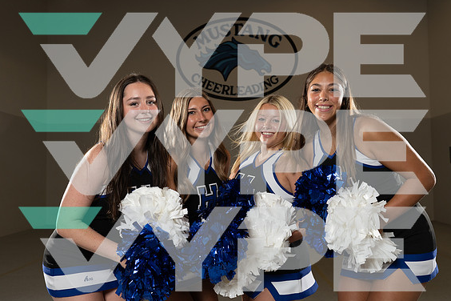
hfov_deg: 54.4
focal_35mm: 35
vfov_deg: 37.9
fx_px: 438
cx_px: 225
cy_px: 153
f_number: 5.6
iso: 500
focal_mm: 34
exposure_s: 1/250
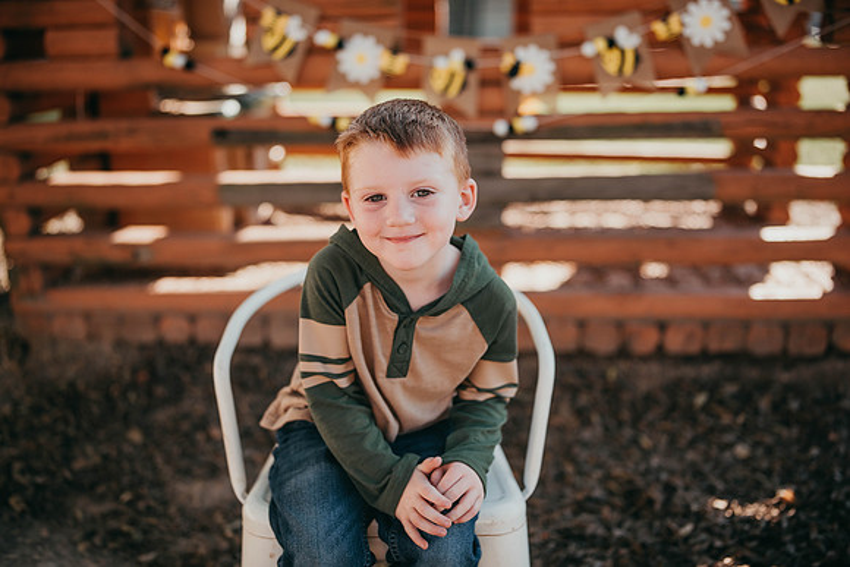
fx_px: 827
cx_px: 425
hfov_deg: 54.4
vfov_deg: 37.9
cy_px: 284
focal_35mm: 35
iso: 64
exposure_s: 1/1600
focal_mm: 35
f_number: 1.6
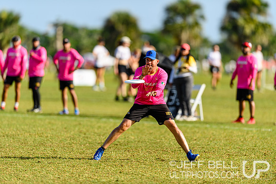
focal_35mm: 400
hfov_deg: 5.2
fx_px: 3067
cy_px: 92
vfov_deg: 3.4
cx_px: 138
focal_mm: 400
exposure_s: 1/1600
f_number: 3.2
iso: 100
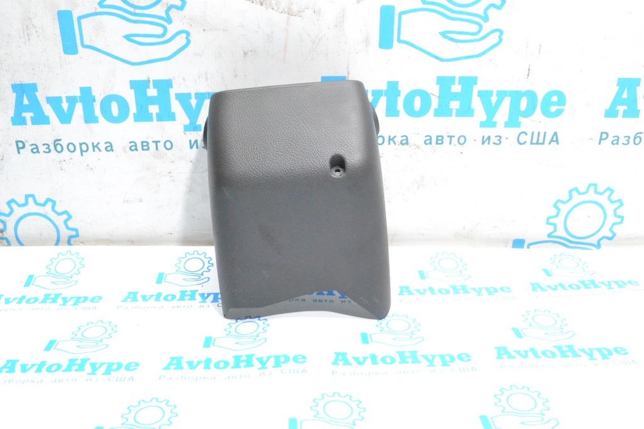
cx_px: 322
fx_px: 590
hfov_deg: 57.2
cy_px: 214
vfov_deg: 40.0
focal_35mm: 33
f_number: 14
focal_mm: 22
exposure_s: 1/80
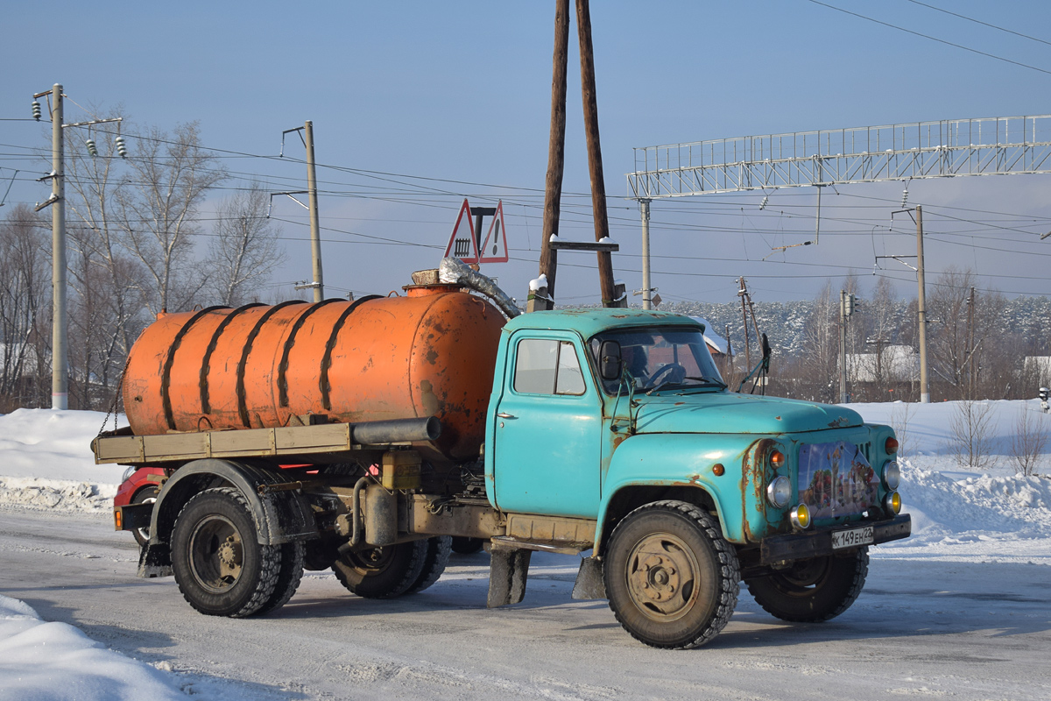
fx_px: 2014
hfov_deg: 29.2
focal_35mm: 69
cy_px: 350
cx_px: 526
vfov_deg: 19.7
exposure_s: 1/800
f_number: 5.6
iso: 100
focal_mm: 46
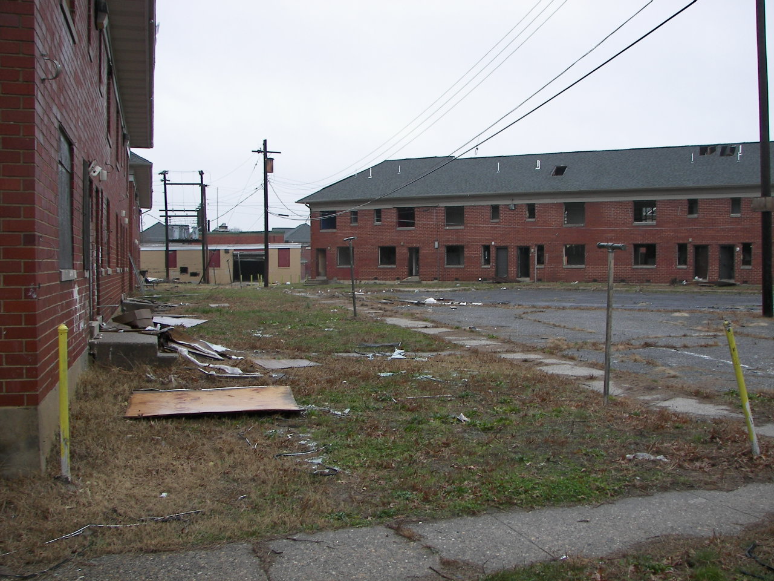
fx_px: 805
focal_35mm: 36
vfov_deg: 39.7
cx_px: 387
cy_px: 290
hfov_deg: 51.4
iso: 50
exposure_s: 1/50
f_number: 2.8
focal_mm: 6
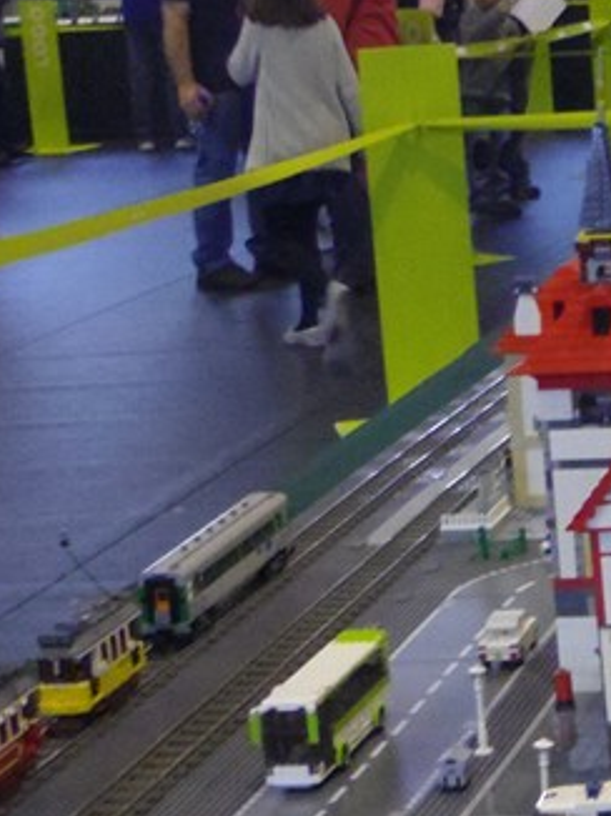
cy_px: 621
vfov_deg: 17.8
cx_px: 1260
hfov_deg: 11.9
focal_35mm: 110
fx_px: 2592
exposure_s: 1/30
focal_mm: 6.5
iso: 400
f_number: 4.3
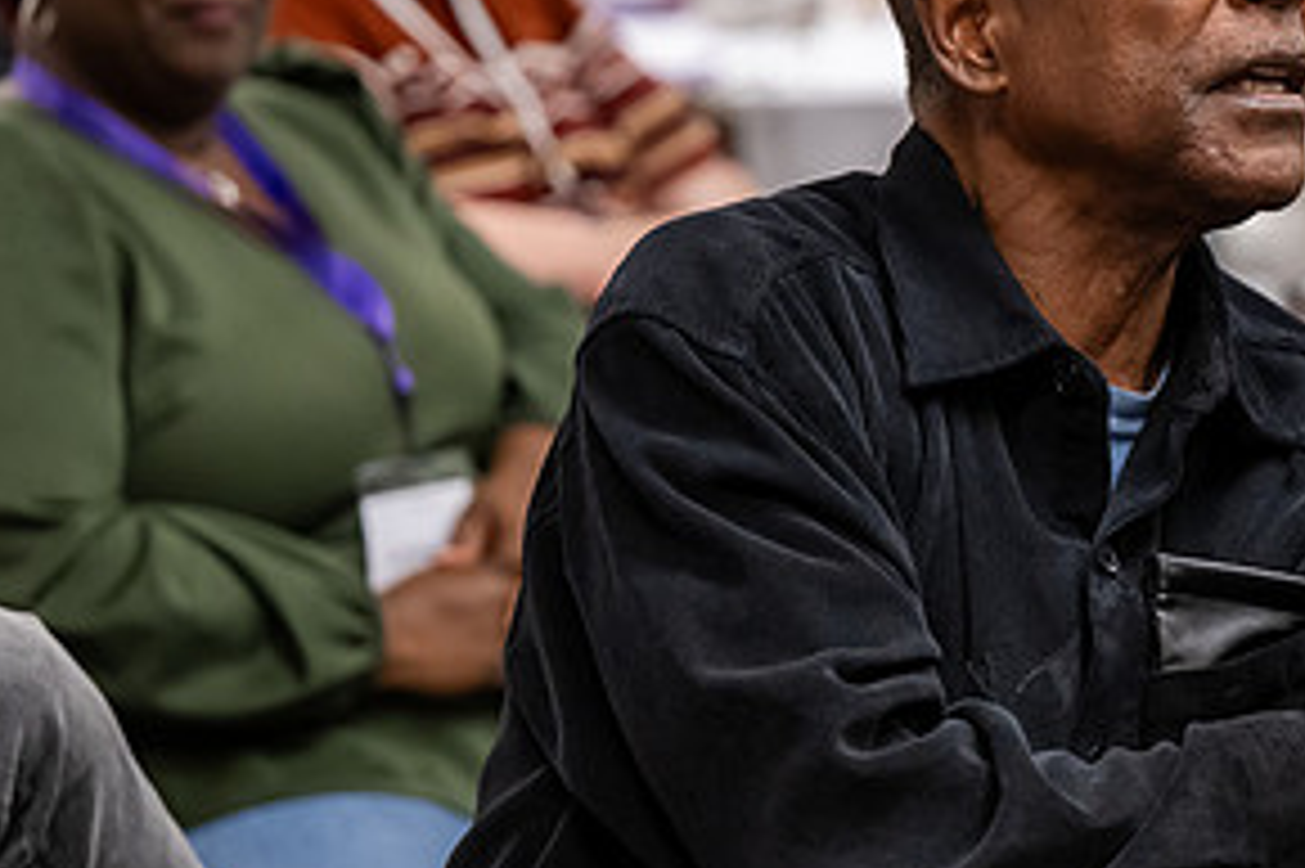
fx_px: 6304
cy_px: 259
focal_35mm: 174
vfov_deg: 7.9
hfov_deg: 11.7
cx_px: 1184
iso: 2000
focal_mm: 87
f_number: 2.8
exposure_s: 1/200
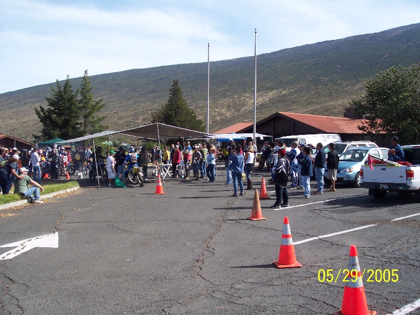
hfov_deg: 49.0
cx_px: 210
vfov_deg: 37.7
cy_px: 158
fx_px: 461
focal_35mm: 38
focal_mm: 8
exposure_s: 1/500
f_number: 4.8
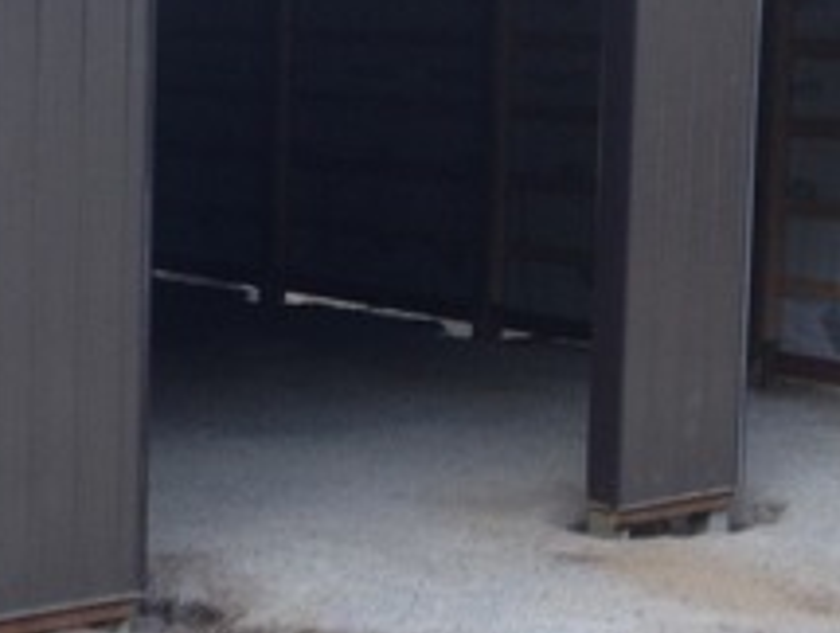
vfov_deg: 15.6
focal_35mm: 95
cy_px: 232
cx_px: 340
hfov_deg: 20.6
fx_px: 2309
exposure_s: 1/30
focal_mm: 4.12
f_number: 2.4
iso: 50
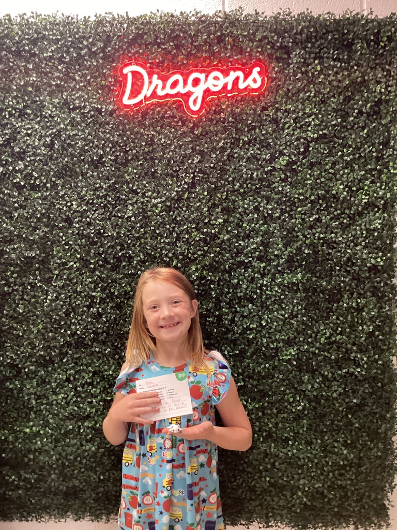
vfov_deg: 58.4
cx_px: 198
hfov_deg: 45.4
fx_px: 474
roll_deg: +0.7
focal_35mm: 31
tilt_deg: -3.5
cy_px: 265
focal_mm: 3.3
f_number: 2.4
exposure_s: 1/50
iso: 320
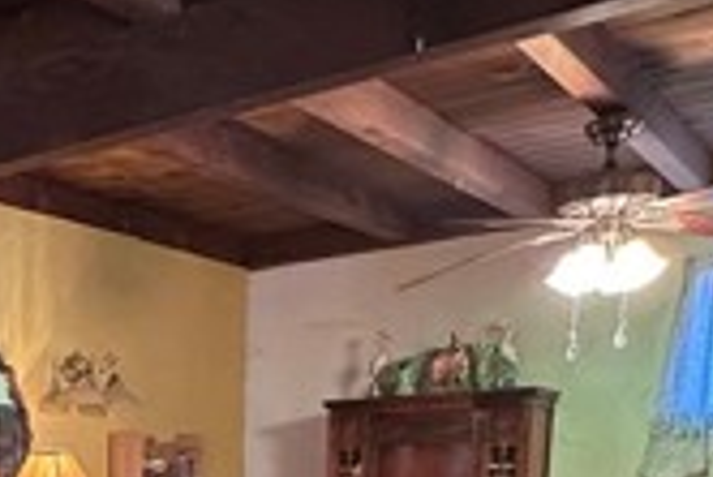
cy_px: 726
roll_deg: +1.8
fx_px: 1110
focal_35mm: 56
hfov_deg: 33.0
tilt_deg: -13.6
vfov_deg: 20.5
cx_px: 21
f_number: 2.2
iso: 1000
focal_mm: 2.22
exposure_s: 1/40
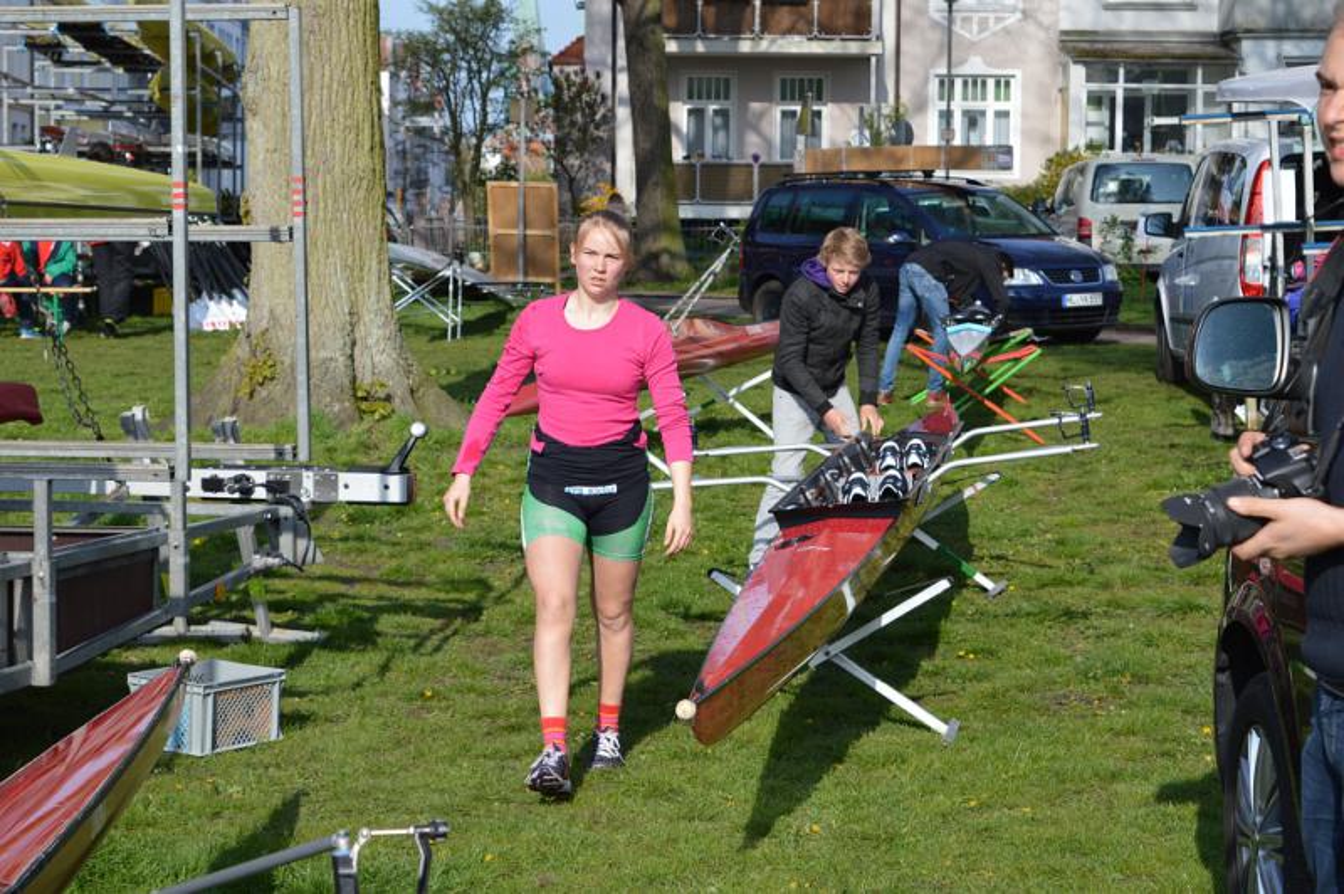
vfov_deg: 16.5
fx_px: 3077
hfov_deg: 24.6
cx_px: 672
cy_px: 447
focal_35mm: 82
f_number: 8
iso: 100
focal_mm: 55
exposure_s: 1/250
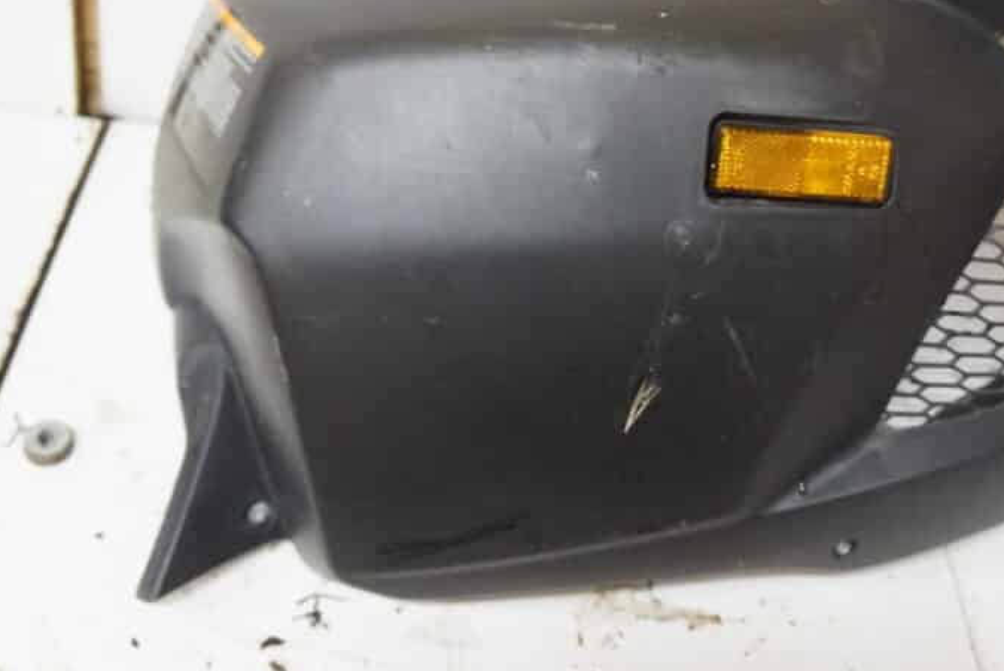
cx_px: 661
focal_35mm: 41
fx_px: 1144
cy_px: 169
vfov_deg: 32.1
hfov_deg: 46.7
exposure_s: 1/60
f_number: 3.5
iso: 3200
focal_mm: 18
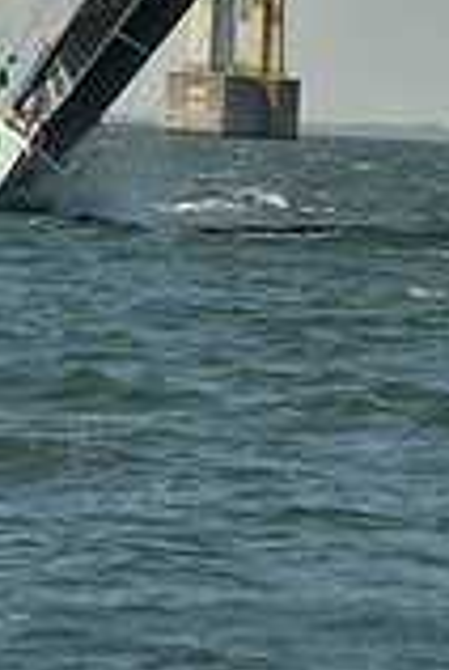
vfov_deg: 4.5
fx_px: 8530
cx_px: 341
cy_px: -225
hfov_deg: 3.0
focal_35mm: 458
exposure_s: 1/1600
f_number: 8
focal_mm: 125
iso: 280
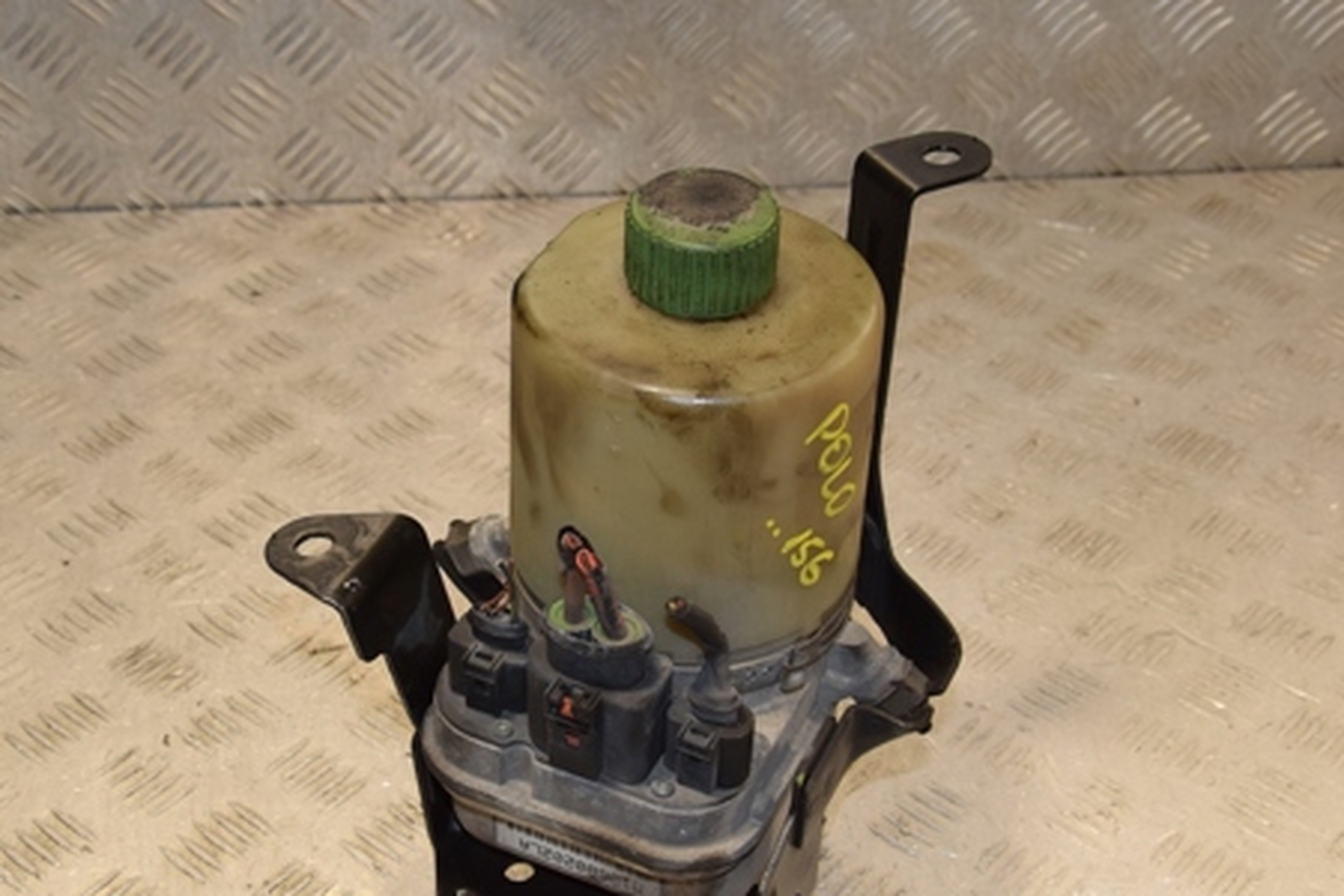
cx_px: 582
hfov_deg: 31.4
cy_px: 526
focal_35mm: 64
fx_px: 2389
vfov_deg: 21.2
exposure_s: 1/200
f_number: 7.1
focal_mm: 30
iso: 800
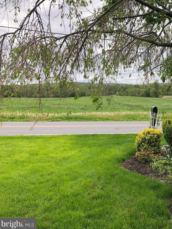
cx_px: 154
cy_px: 114
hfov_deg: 35.6
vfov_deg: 49.0
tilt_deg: -3.3
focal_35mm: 38
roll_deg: -0.4
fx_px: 252
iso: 20
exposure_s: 1/941
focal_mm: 3.99
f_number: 1.8
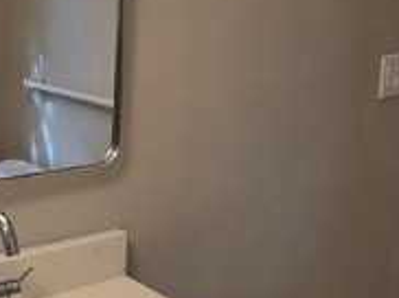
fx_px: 633
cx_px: 35
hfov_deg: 33.1
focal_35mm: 55
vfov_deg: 26.5
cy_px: 142
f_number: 2.2
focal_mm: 2.2
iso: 100
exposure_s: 1/60
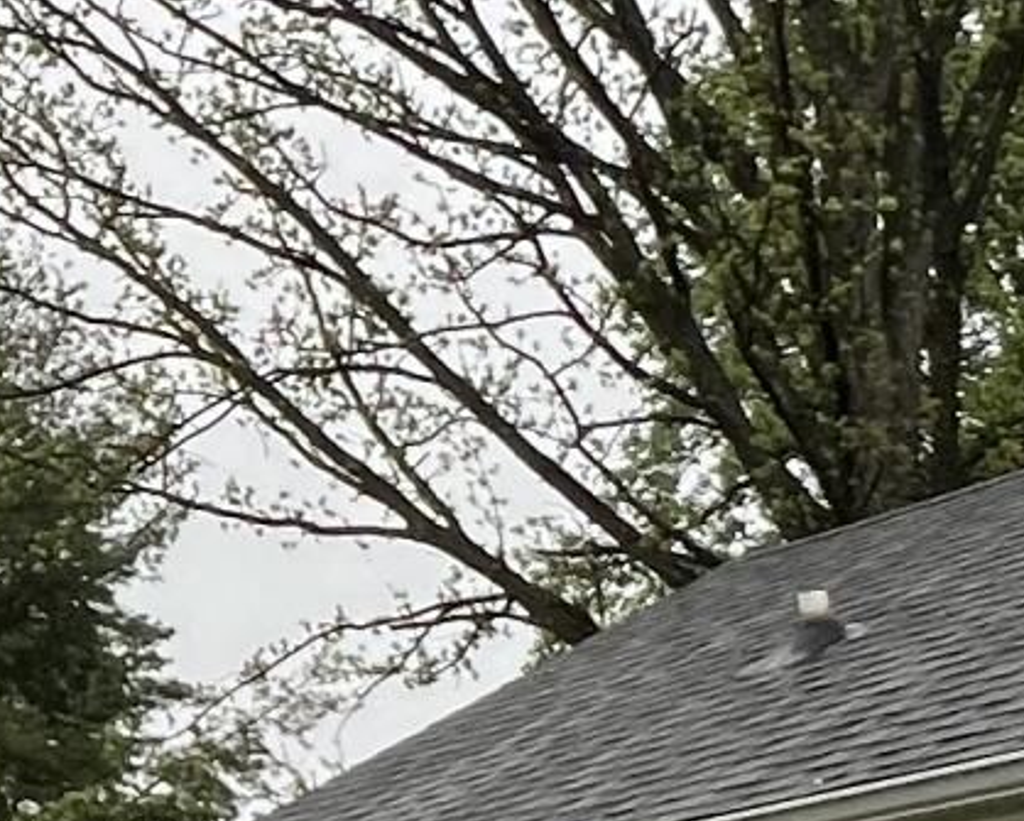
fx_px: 2760
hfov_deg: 18.4
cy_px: 596
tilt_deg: +14.4
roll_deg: +1.5
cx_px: -554
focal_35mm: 91
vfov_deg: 16.8
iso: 64
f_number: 1.8
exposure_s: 1/99
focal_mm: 1.57
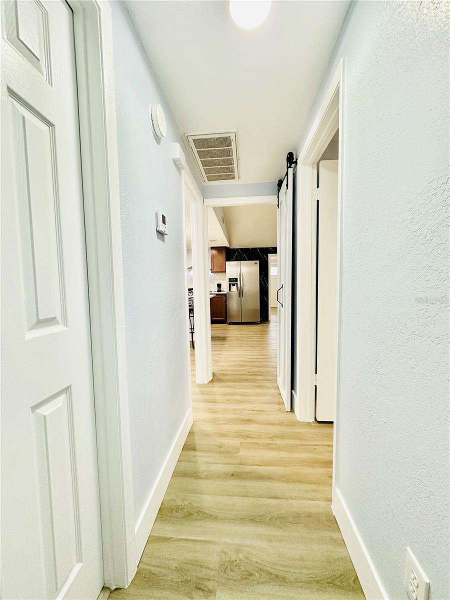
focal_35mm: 14
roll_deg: +0.9
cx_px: 225
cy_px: 300
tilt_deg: -3.8
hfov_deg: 85.7
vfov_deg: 102.1
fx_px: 243
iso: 250
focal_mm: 2.22
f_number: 2.2
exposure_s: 1/120
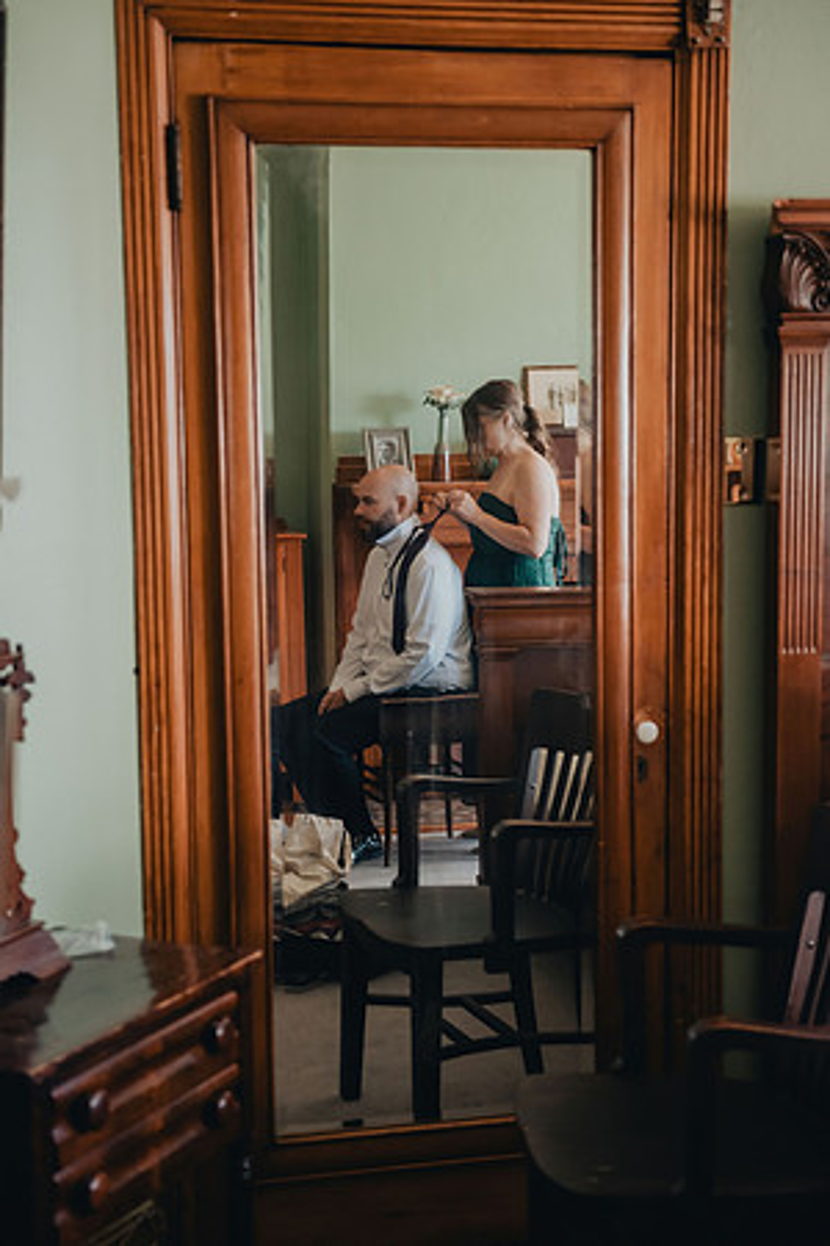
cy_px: 623
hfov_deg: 24.6
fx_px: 1902
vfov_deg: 36.2
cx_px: 415
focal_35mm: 55
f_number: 2.8
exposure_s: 1/80
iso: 2000
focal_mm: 55
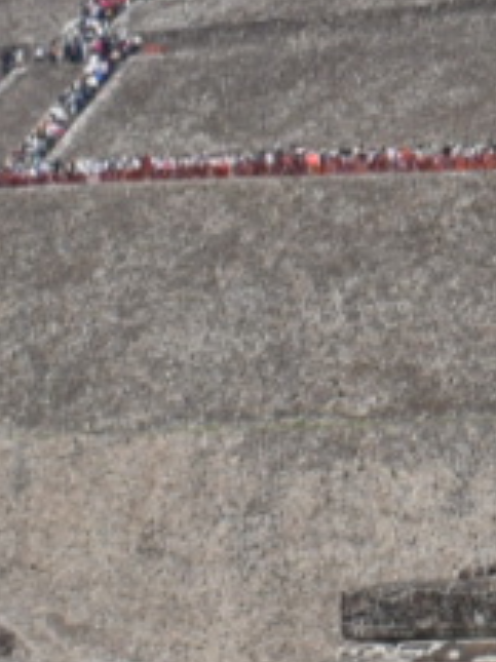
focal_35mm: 229
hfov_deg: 6.5
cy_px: -228
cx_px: 496
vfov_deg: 8.5
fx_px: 4372
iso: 200
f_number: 11
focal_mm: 21
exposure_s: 1/500
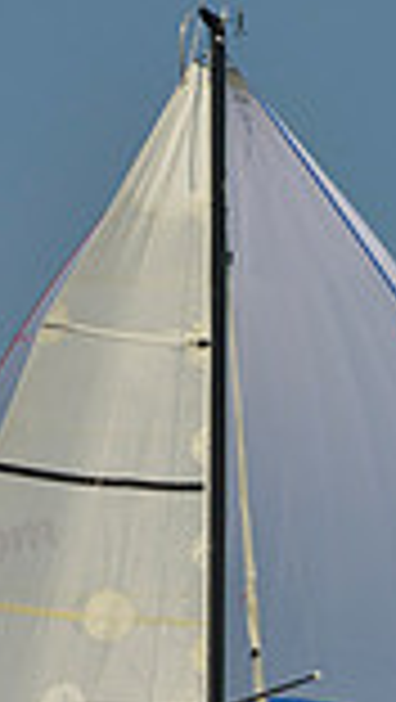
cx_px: 290
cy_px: 1184
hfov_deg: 4.2
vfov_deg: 7.2
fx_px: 5458
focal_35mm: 293
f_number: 10
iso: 200
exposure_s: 1/1250
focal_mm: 75
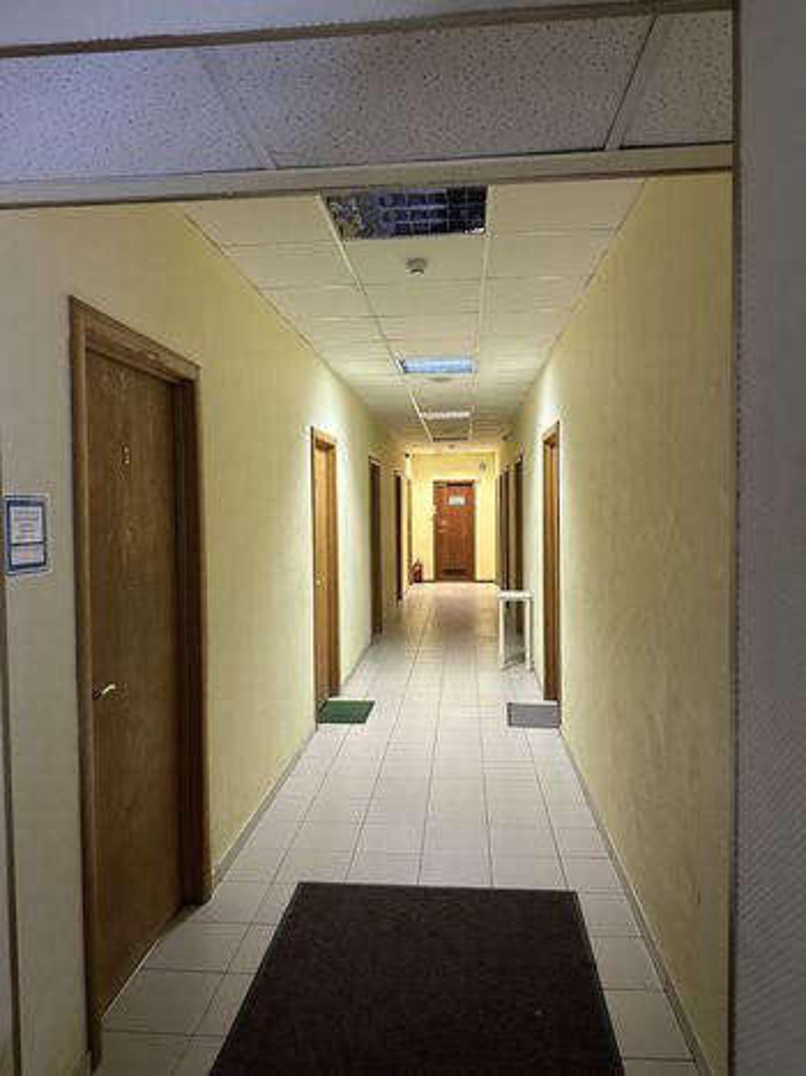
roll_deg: -0.5
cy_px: 538
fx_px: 745
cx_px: 403
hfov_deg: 56.8
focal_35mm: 24
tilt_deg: -1.4
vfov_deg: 71.6
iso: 400
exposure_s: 1/50
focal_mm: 6.86
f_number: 1.78
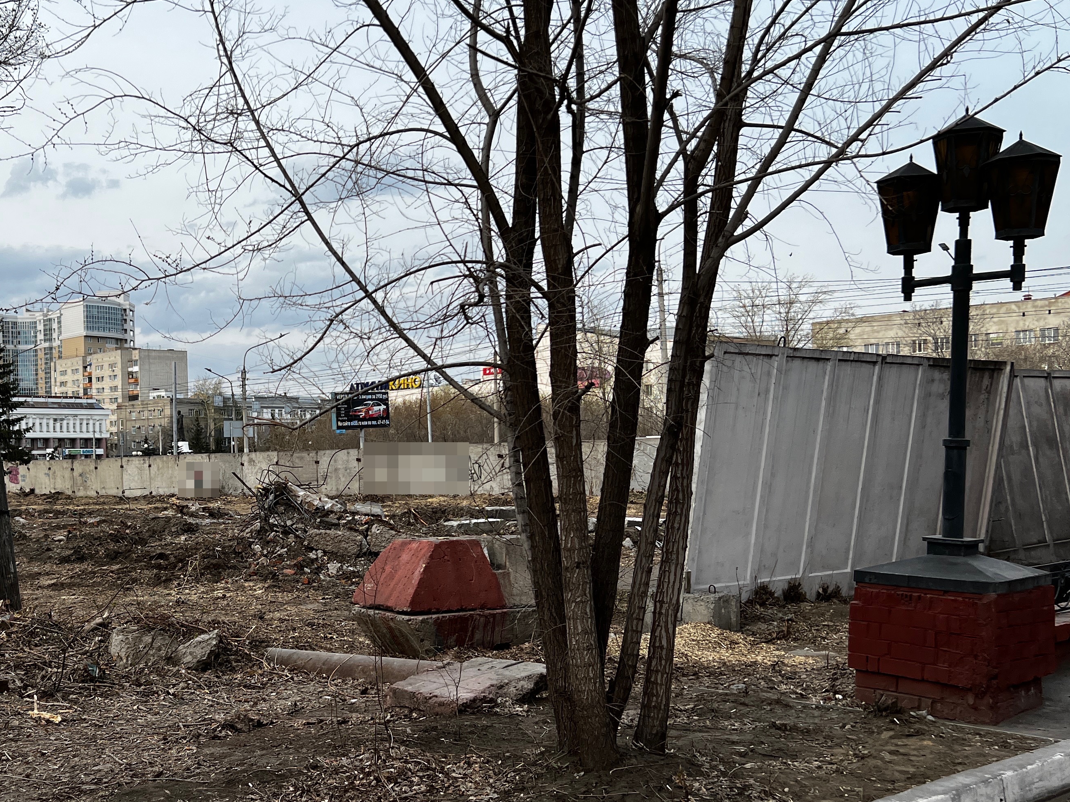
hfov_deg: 45.7
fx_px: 1236
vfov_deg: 35.9
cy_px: 463
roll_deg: +1.6
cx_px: 310
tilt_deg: +0.1
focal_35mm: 40
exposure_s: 1/2123
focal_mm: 5.7
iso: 50
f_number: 1.5
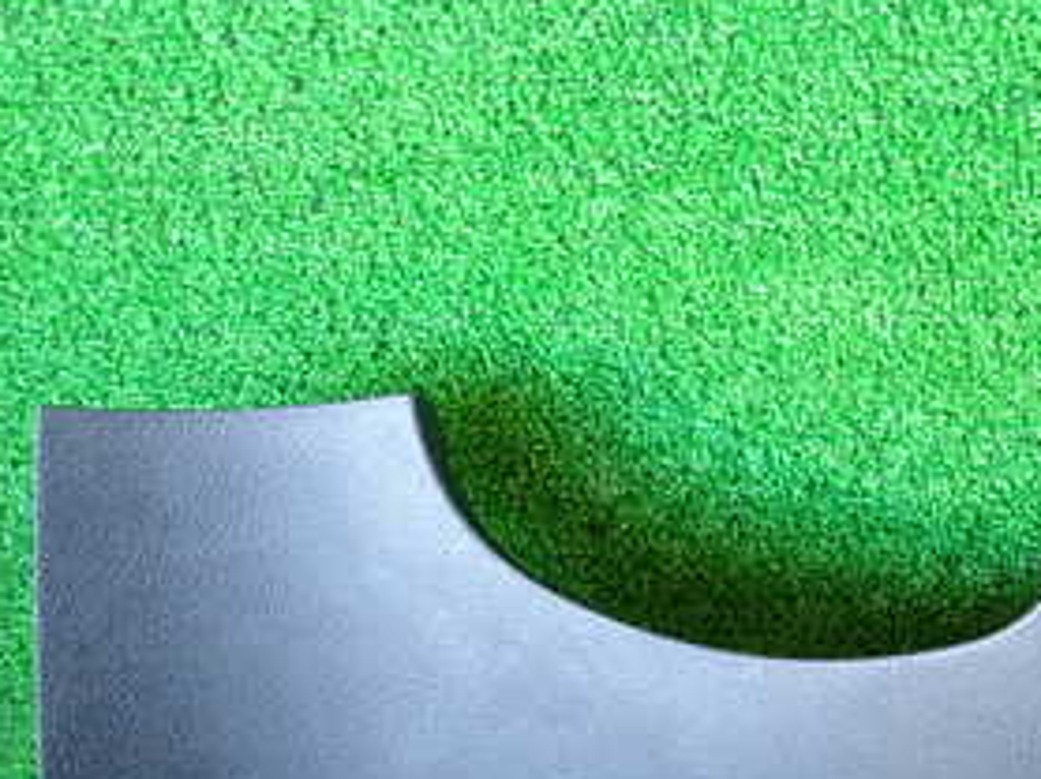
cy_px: 558
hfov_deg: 33.2
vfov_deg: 26.7
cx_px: 992
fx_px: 1623
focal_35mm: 54
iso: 200
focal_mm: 4.5
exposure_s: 1/30
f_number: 2
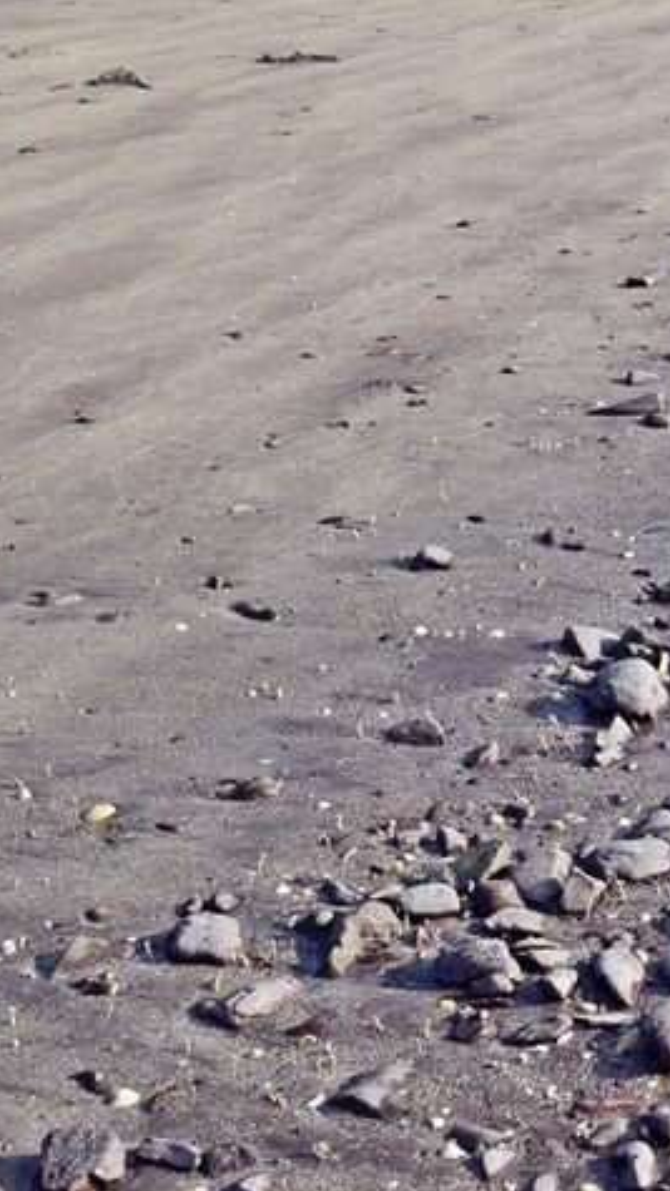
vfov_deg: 25.0
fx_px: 2633
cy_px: 196
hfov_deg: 13.1
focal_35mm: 83
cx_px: 1199
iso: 400
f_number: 10
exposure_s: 1/320
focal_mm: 21
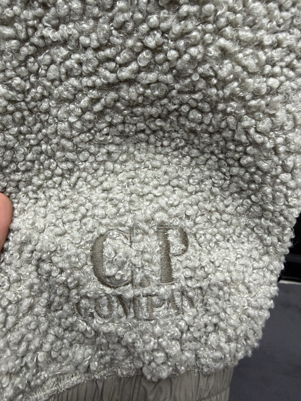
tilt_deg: -34.3
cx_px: 150
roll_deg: -9.9
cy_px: 200
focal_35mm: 24
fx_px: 278
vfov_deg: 71.6
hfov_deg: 56.8
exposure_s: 1/84
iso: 200
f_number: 2.2
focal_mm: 2.22
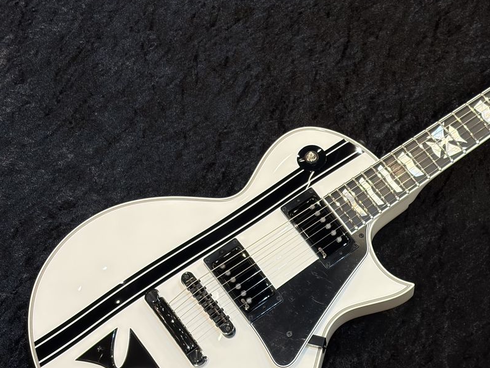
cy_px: 221
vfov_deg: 17.6
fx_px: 1189
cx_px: 374
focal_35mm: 84
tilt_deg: -66.2
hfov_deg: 23.0
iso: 50
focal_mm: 5.96
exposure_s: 1/60
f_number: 1.6
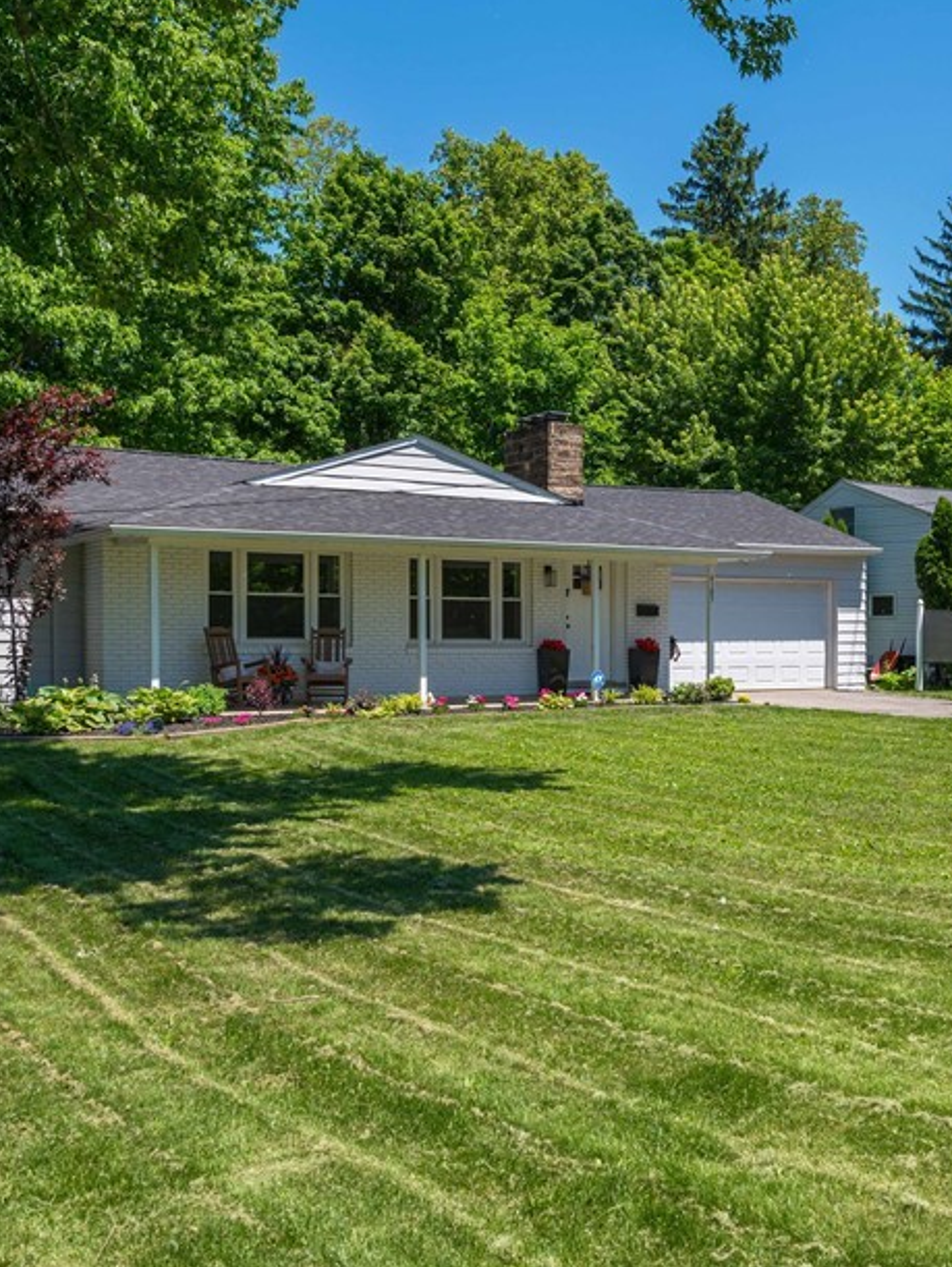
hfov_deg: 34.9
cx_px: 617
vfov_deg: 45.7
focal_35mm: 41
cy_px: 671
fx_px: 1502
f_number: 9
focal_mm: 24
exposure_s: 1/400
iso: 200
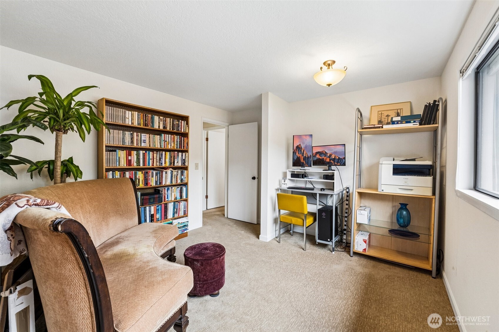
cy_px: 166
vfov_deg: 77.3
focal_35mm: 15
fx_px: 208
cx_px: 250
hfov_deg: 100.4
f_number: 9
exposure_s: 1/6
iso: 250
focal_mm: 10
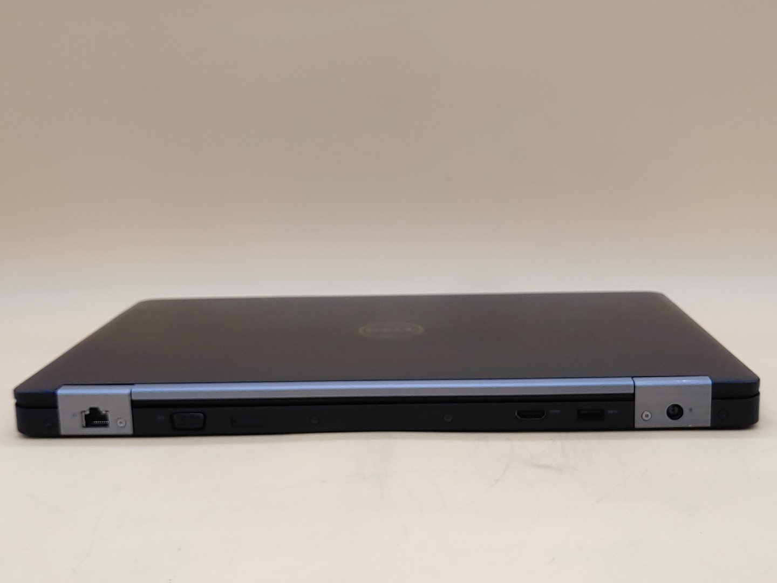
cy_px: 292
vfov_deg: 32.9
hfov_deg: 42.9
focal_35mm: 44
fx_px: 988
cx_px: 388
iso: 50
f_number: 1.8
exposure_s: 1/120
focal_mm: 4.36
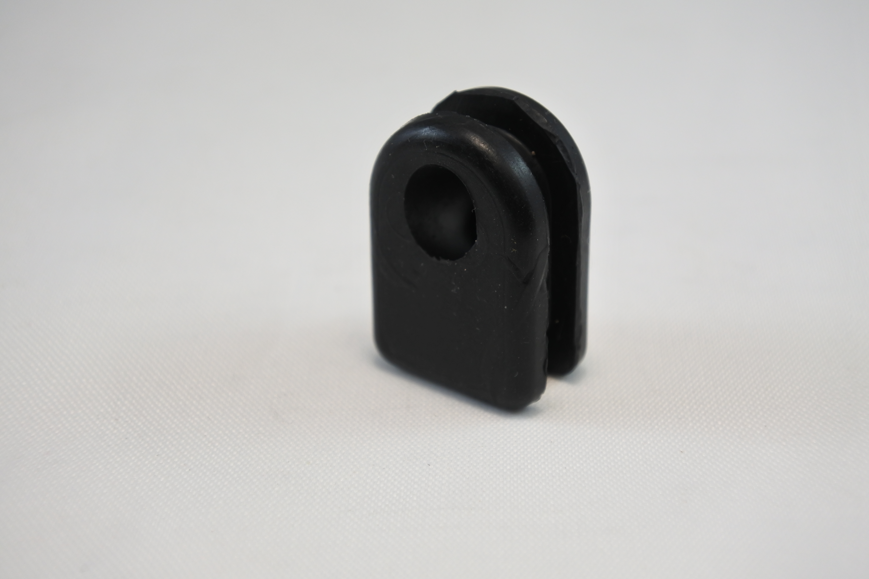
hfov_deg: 27.3
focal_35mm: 74
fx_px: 1786
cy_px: 290
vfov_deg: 18.4
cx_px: 434
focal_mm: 27.6
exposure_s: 1/160
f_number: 5.6
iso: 400
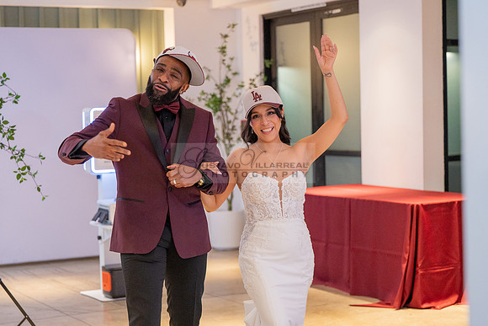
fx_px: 1032
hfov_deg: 26.6
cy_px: 163
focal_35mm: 76
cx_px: 244
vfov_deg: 17.9
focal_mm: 70
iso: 1600
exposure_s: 1/125
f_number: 2.8
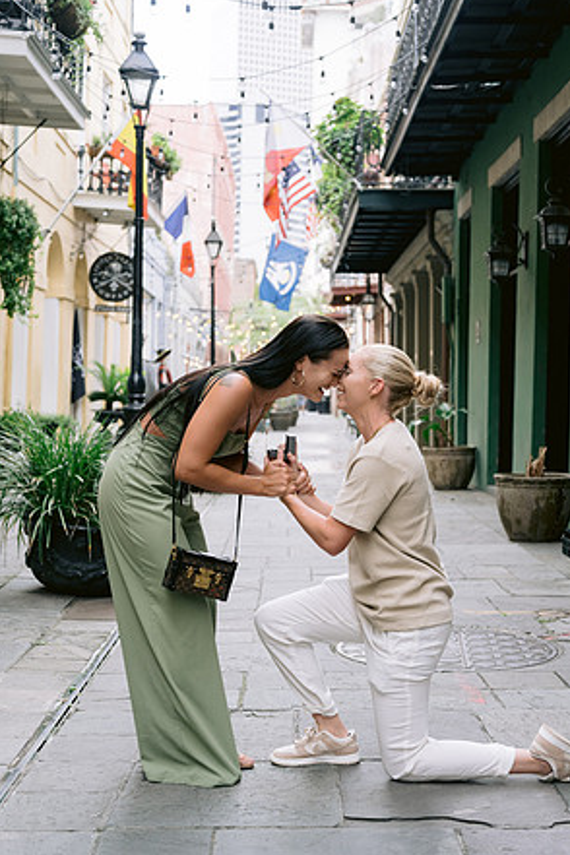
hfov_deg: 26.5
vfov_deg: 38.9
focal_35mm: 51
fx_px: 1211
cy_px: 425
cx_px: 285
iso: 640
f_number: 4
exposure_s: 1/160
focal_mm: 50
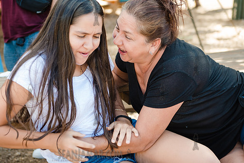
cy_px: 84
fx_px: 563
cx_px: 100
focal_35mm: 83
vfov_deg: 16.5
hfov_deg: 24.4
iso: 200
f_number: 3.2
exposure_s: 1/250
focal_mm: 50
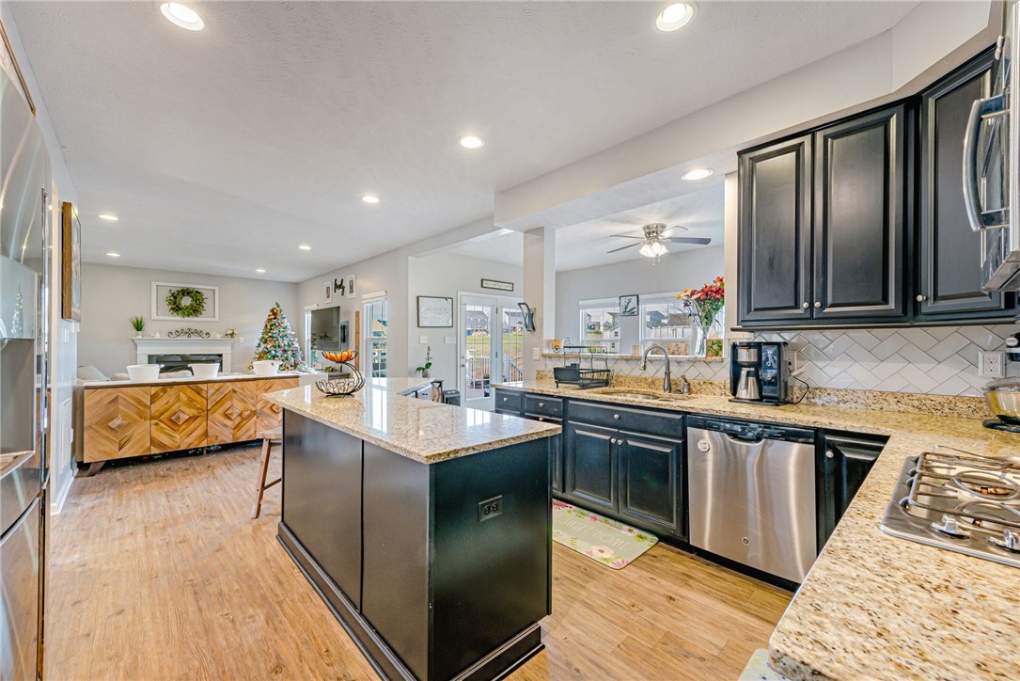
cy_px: 340
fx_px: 397
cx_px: 510
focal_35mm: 14
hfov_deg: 104.2
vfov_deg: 81.2
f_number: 11
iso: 50
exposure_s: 1/10
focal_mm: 14
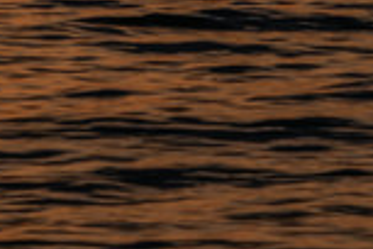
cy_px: -312
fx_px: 10547
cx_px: -80
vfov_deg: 1.3
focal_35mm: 1018
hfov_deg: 2.0
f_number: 6.3
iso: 100
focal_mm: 200
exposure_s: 1/1600
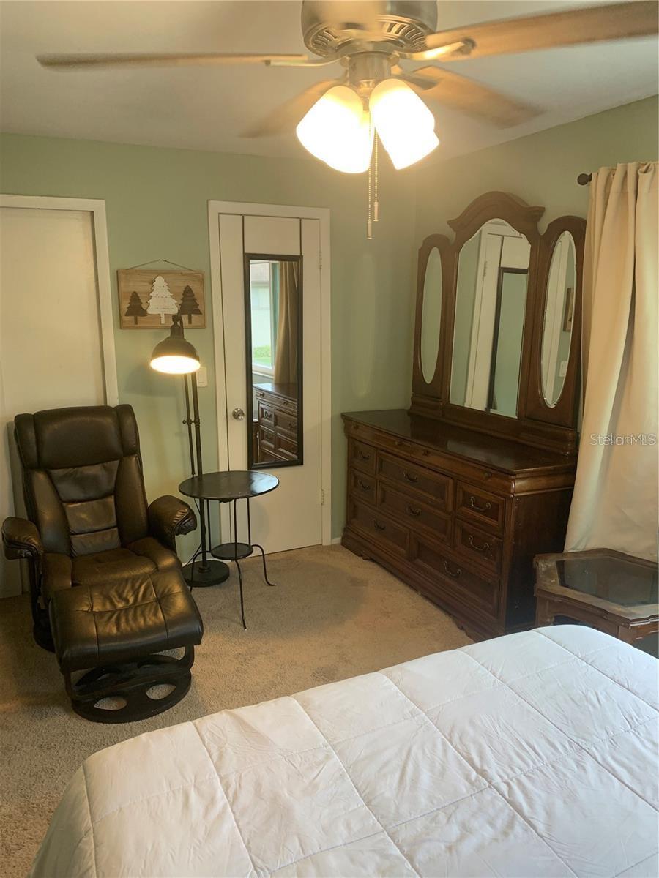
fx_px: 660
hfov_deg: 53.1
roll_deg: +0.0
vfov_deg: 67.3
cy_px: 439
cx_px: 330
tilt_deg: -9.8
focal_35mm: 26
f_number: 1.8
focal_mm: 4.25
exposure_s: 1/60
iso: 64
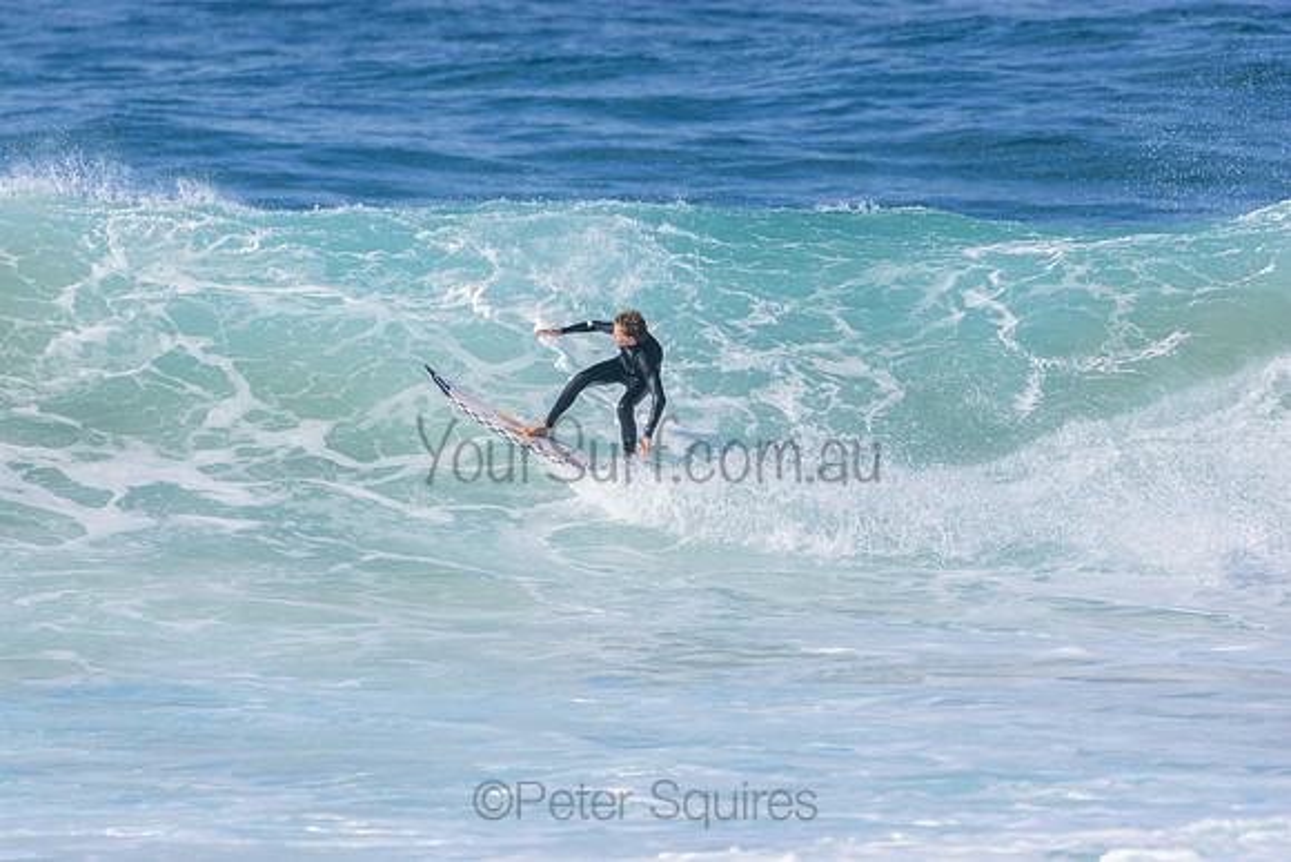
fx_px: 26901
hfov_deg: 2.7
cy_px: 431
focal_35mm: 750
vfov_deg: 1.8
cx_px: 646
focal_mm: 500
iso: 280
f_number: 5.6
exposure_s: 1/2000
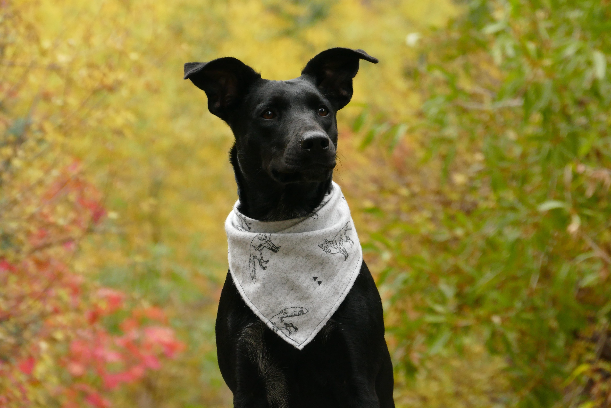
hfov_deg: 8.8
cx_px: 306
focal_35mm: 235
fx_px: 3988
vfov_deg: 5.8
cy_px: 204
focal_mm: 85.83
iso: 800
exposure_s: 1/3200
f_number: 4
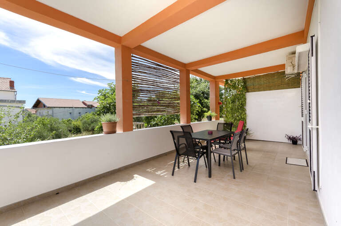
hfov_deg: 100.5
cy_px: 113
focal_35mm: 15
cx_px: 170
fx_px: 142
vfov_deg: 77.1
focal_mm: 10
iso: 100
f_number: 7.1
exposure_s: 1/200
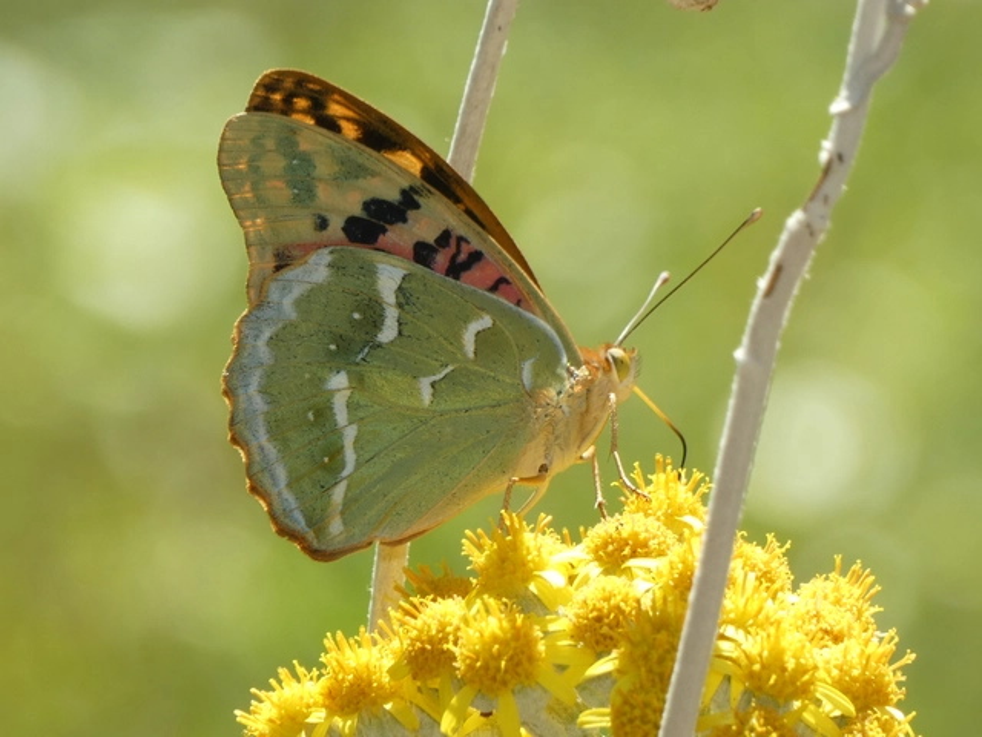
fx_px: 15574
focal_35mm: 549
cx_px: 491
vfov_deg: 2.7
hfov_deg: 3.6
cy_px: 368
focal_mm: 98.3
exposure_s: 1/100
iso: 80
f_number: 5.6
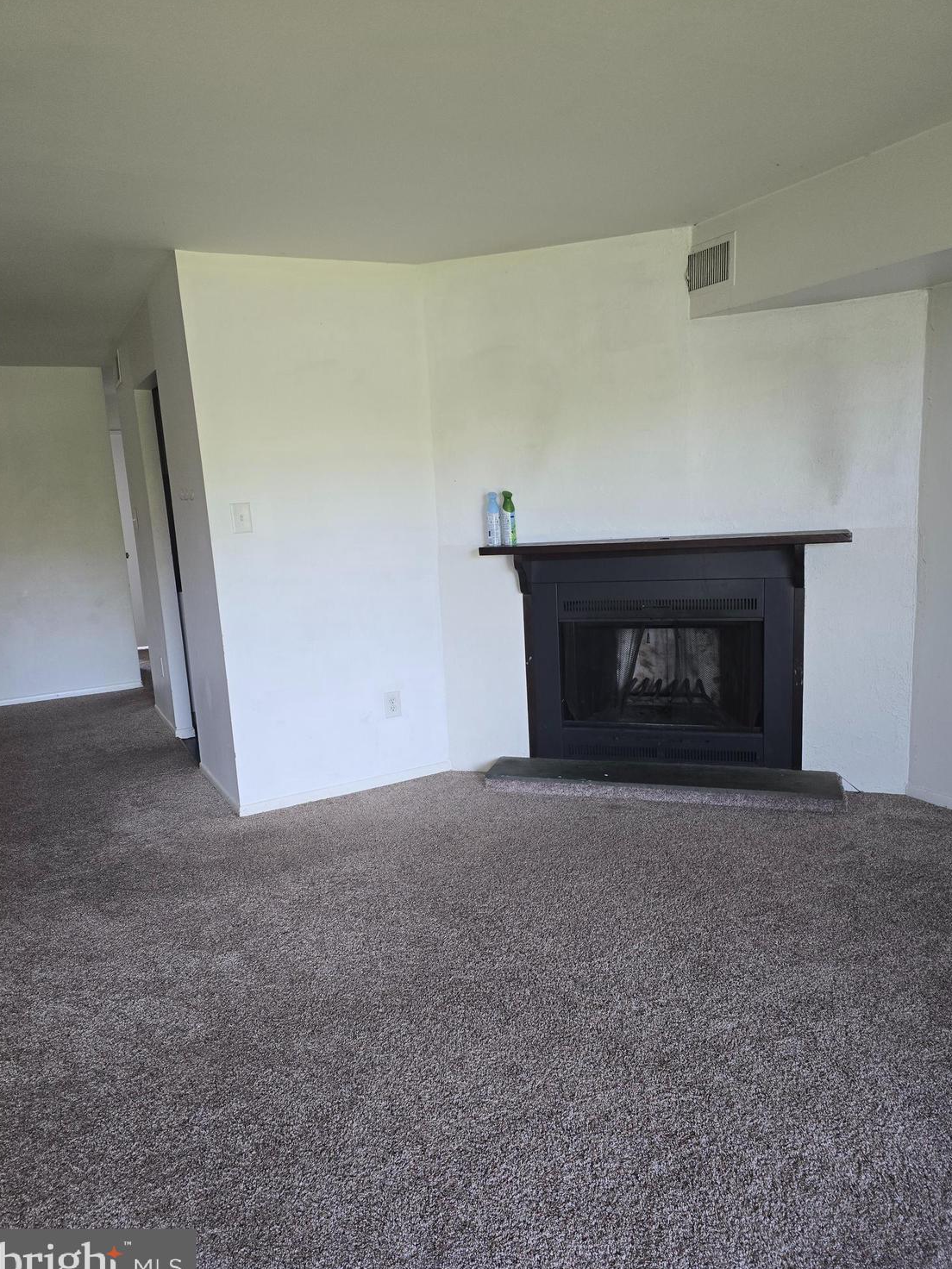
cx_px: 478
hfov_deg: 56.8
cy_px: 637
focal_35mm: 24
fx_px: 880
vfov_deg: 71.6
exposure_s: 1/120
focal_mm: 6.3
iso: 320
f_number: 1.7
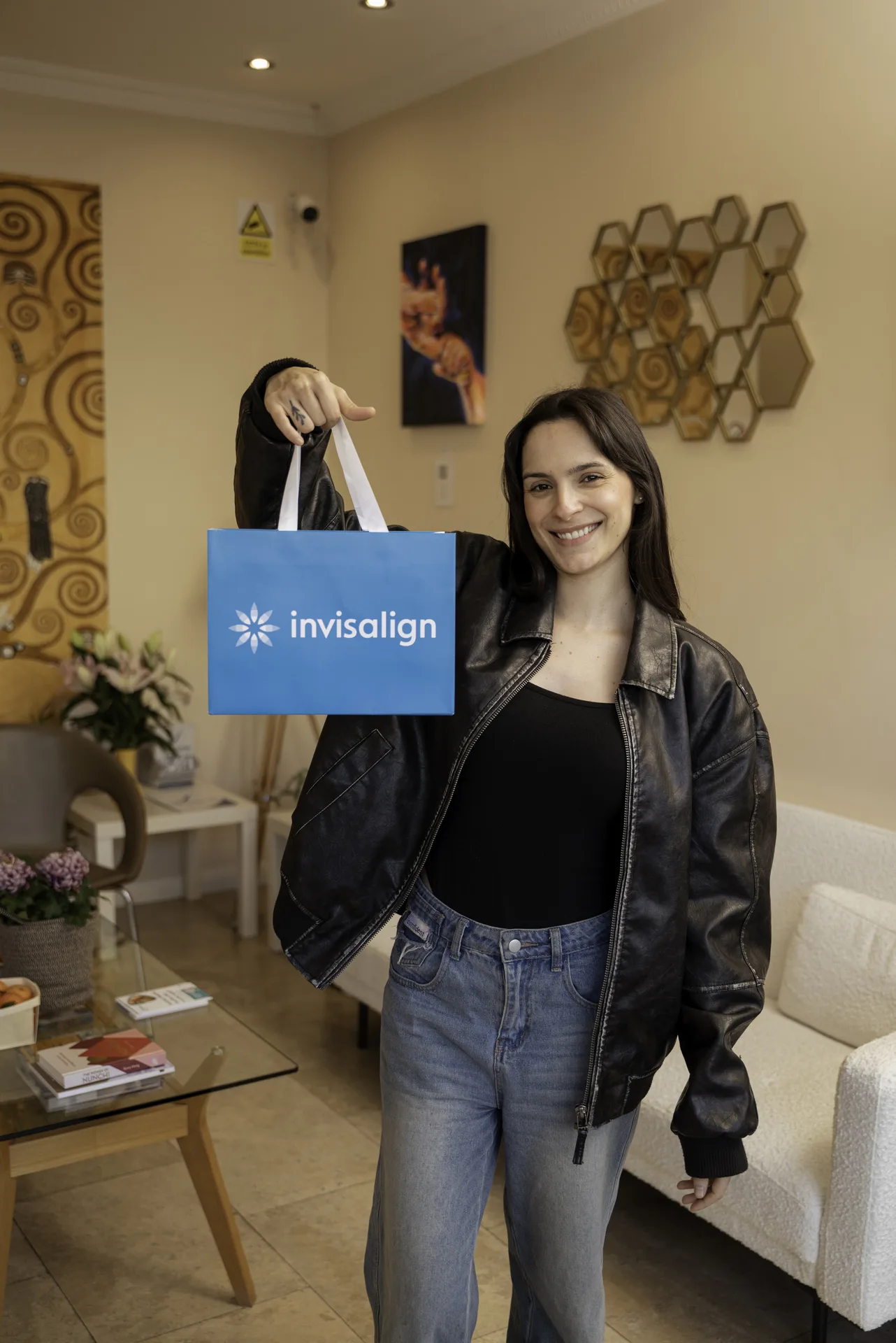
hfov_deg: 35.1
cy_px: 672
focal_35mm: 38
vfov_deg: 50.7
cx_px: 448
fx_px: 1417
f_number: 2.8
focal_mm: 38
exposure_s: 1/320
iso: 400
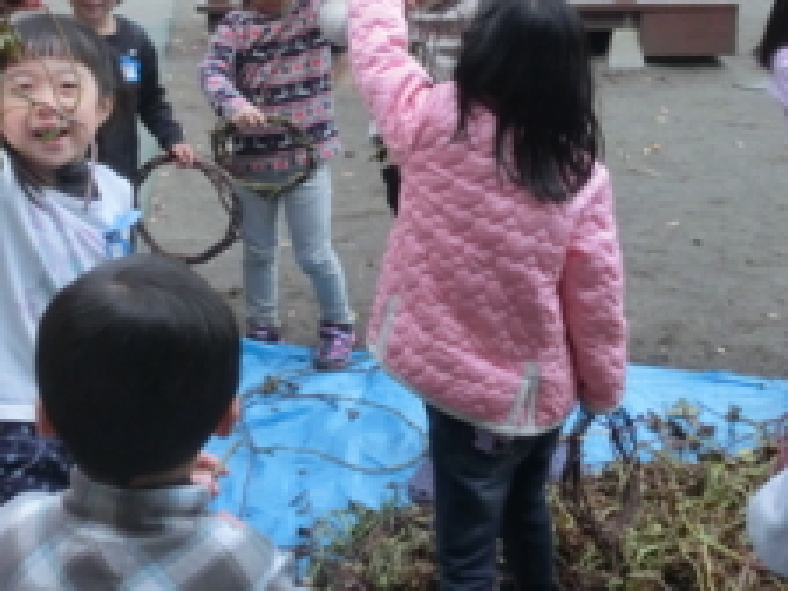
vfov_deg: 24.5
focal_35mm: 59
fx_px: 1343
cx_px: 507
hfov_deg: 32.5
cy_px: 144
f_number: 3.7
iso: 500
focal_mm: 5.93
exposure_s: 1/250
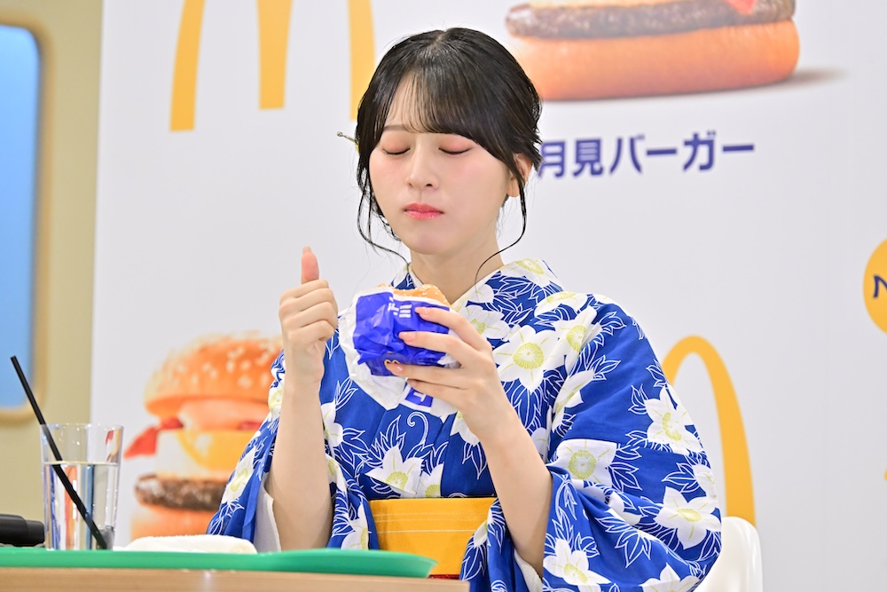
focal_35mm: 200
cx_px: 444
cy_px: 296
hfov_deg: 10.3
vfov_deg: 6.9
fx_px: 4928
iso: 4000
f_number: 6.3
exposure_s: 1/200
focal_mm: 200
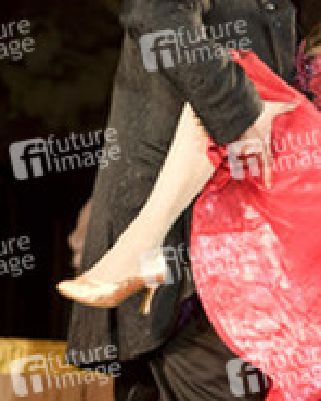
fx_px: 2850
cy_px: 100
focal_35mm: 240
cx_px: 223
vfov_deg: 8.0
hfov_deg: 6.4
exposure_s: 1/160
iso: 1600
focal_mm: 105
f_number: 5.6
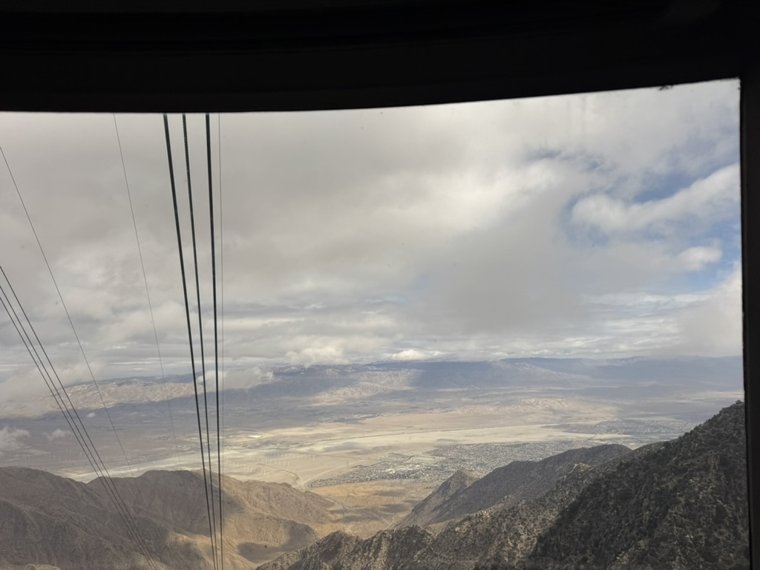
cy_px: 285
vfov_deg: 56.8
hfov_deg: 71.6
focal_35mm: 24
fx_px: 527
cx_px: 380
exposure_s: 1/5814
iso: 80
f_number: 1.78
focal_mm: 6.76
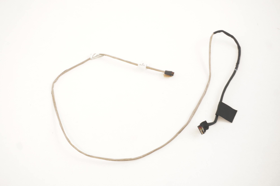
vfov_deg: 21.5
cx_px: 140
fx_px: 490
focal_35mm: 63
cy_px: 93
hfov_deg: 31.9
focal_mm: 42
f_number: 5.6
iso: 500
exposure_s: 1/13
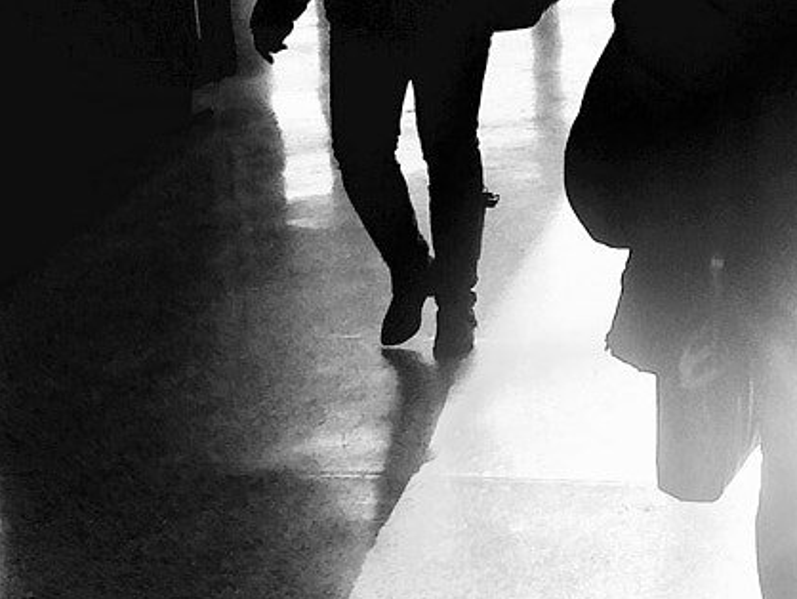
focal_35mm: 111
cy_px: 408
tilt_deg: -15.9
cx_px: 805
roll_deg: +3.3
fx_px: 2557
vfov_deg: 13.3
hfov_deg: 17.3
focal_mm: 4.15
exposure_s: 1/824
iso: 32
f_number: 2.2
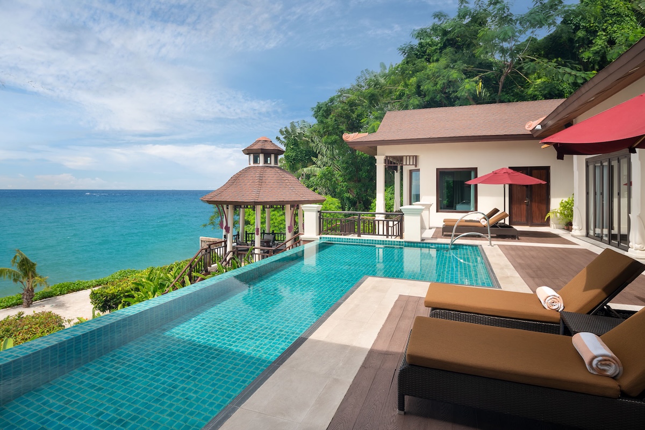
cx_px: 322
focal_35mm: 19
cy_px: 215
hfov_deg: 86.9
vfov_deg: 64.5
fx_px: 340
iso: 100
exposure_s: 1/200
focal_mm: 19
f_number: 8
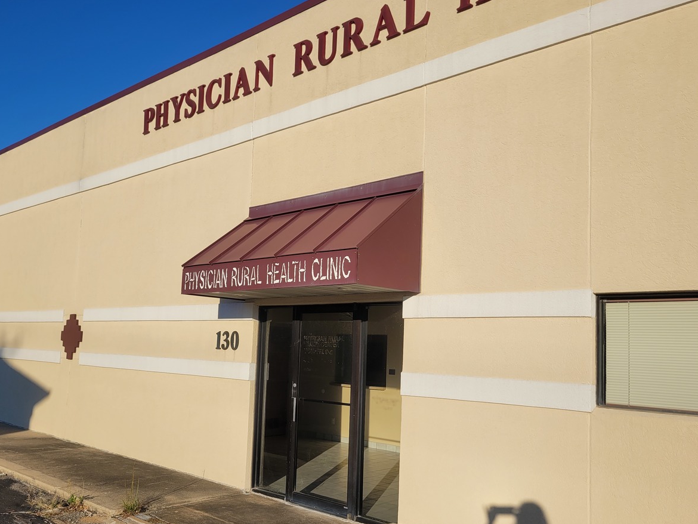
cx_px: 295
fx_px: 645
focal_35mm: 32
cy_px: 292
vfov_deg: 44.1
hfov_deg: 56.5
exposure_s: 1/3493
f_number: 1.8
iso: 40
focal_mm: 5.4
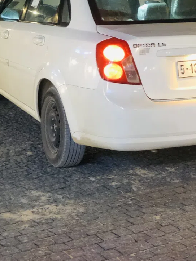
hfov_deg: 15.0
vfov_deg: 19.6
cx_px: 140
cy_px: 19
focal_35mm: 98
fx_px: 740
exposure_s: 1/8
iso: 200
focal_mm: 6
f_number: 2.4
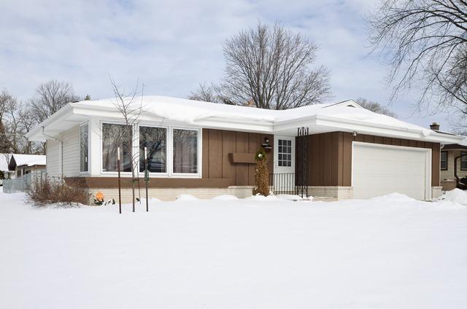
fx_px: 388
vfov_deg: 43.4
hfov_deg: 62.0
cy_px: 154
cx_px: 234
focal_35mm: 30
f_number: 14
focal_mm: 20
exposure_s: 1/320
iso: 250
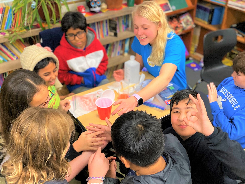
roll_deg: -0.8
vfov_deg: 53.1
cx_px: 122
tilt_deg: -35.6
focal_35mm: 26
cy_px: 92
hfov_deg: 67.3
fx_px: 184
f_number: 1.8
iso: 320
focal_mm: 4.25
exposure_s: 1/60
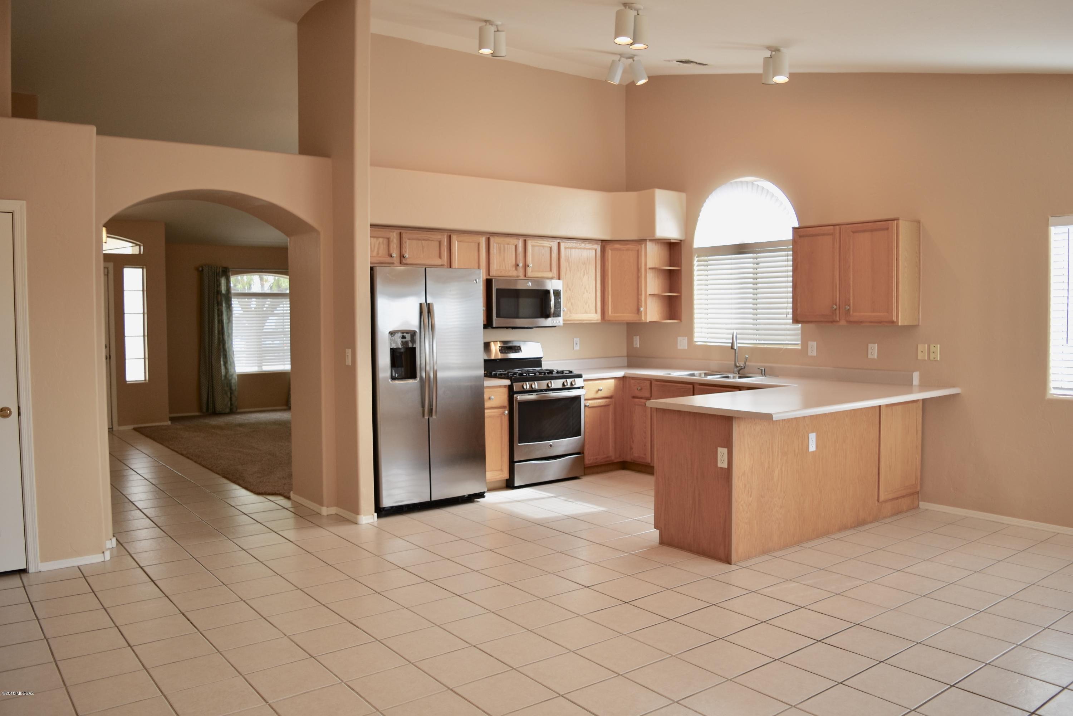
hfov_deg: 67.4
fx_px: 805
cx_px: 536
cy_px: 358
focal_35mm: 27
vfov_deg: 47.9
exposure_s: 1/50
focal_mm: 18
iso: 100
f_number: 3.5
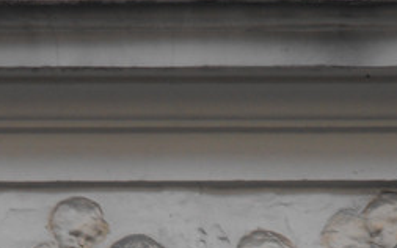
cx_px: 94
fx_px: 6966
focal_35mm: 644
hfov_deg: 3.3
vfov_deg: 2.0
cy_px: 333
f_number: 5.7
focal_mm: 42.54
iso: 80
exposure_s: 1/50
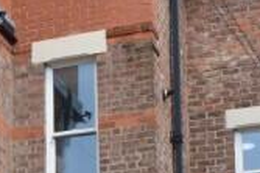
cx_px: -184
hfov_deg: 11.6
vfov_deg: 7.7
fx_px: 1198
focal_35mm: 166
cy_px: 401
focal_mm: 18
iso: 280
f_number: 8
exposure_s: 1/250
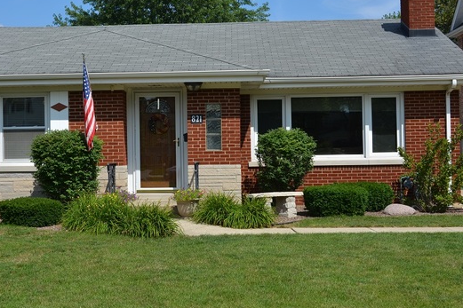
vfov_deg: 23.0
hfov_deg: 33.9
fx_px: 759
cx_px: 193
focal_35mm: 59
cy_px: 134
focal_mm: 32
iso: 100
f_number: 9
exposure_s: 1/320
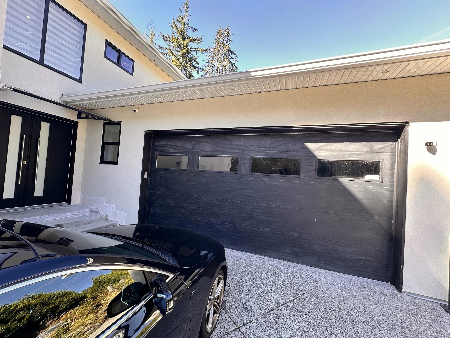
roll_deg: -3.9
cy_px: 169
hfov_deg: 102.1
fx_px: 182
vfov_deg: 85.7
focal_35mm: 14
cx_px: 225
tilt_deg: +1.9
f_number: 2.2
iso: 50
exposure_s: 1/99
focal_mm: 2.22
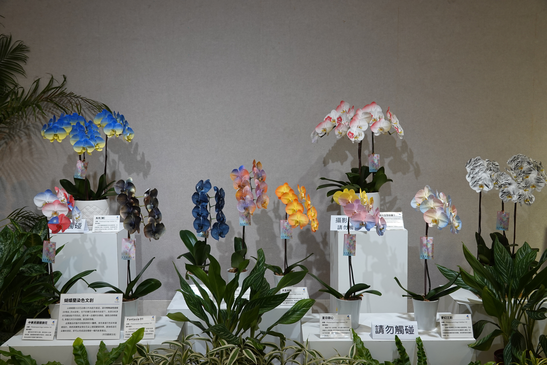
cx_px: 274
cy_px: 182
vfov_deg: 36.9
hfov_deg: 53.1
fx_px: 547
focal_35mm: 36
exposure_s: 1/40
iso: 200
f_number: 3.2
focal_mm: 13.31
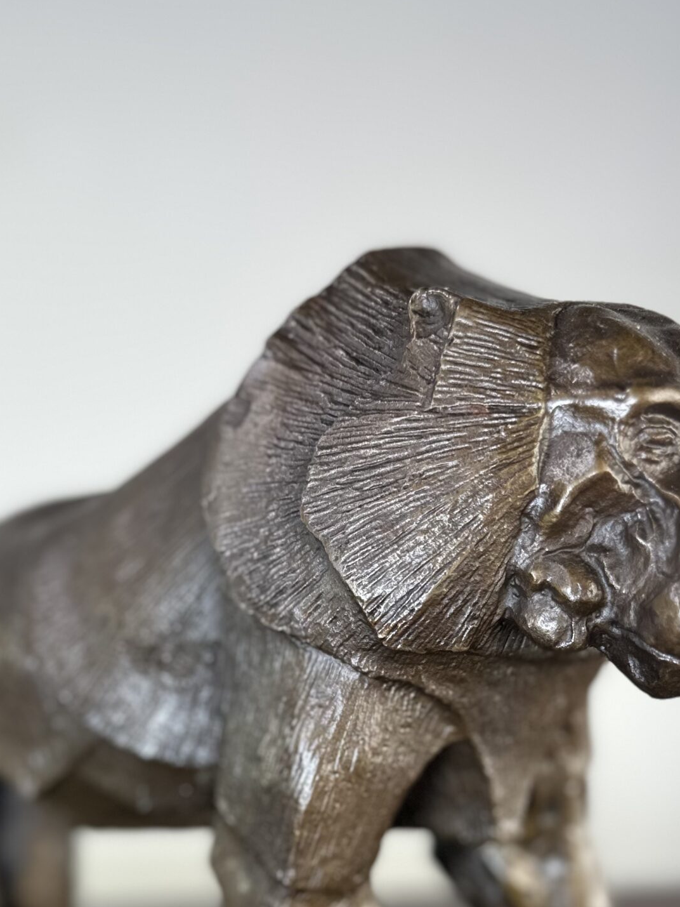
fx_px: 1126
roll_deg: +3.1
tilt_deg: -10.2
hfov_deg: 33.6
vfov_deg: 42.1
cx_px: 341
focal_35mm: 43
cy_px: 715
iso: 64
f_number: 1.78
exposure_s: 1/100
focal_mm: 6.86
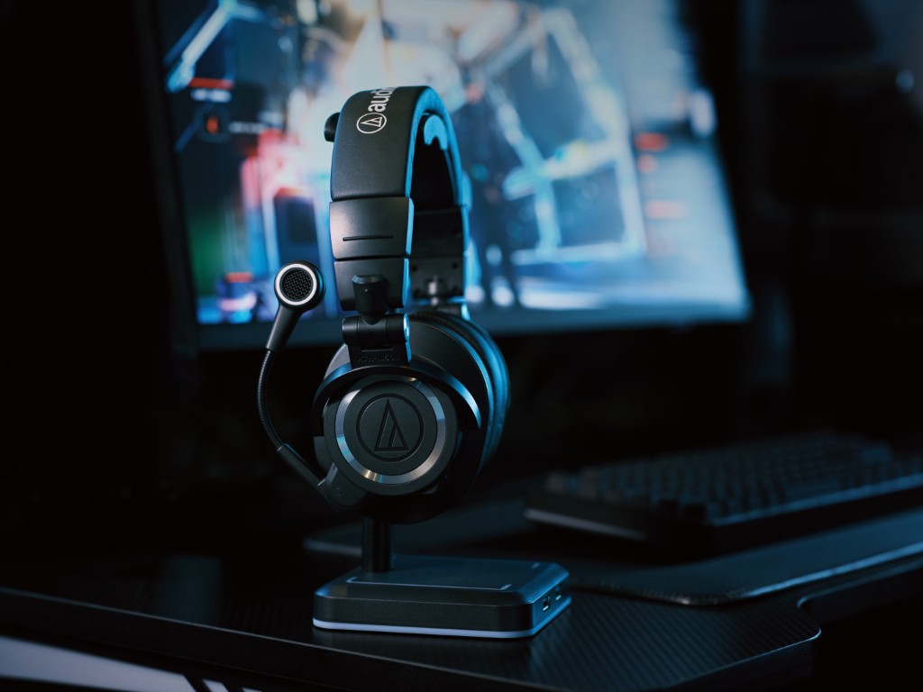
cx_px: 462
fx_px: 1680
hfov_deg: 30.7
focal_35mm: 63
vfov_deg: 23.3
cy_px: 346
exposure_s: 1/40
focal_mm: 80
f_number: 3.6
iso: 1600
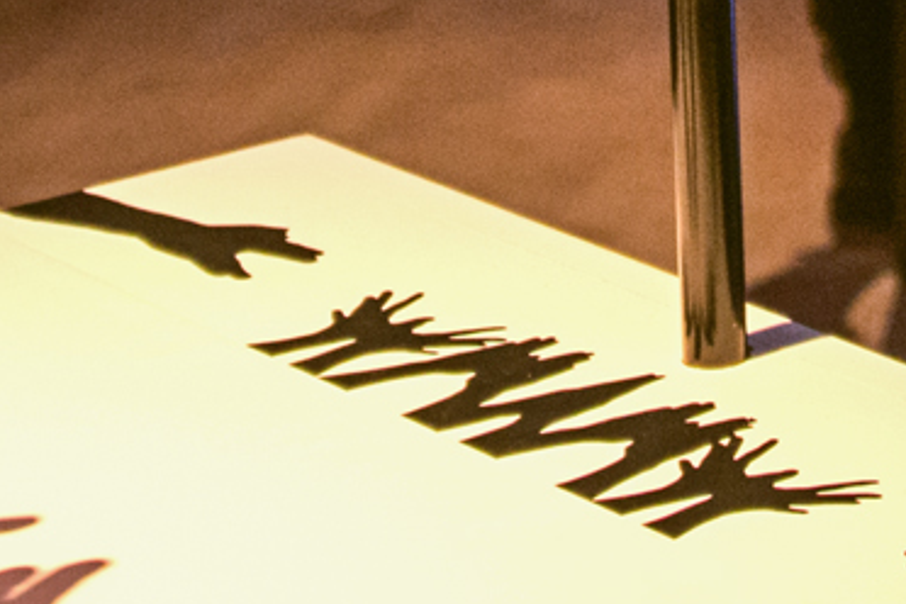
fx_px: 5410
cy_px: -546
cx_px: 684
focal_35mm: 215
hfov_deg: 9.6
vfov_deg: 6.2
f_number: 4.5
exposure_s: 1/100
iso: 2500
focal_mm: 32
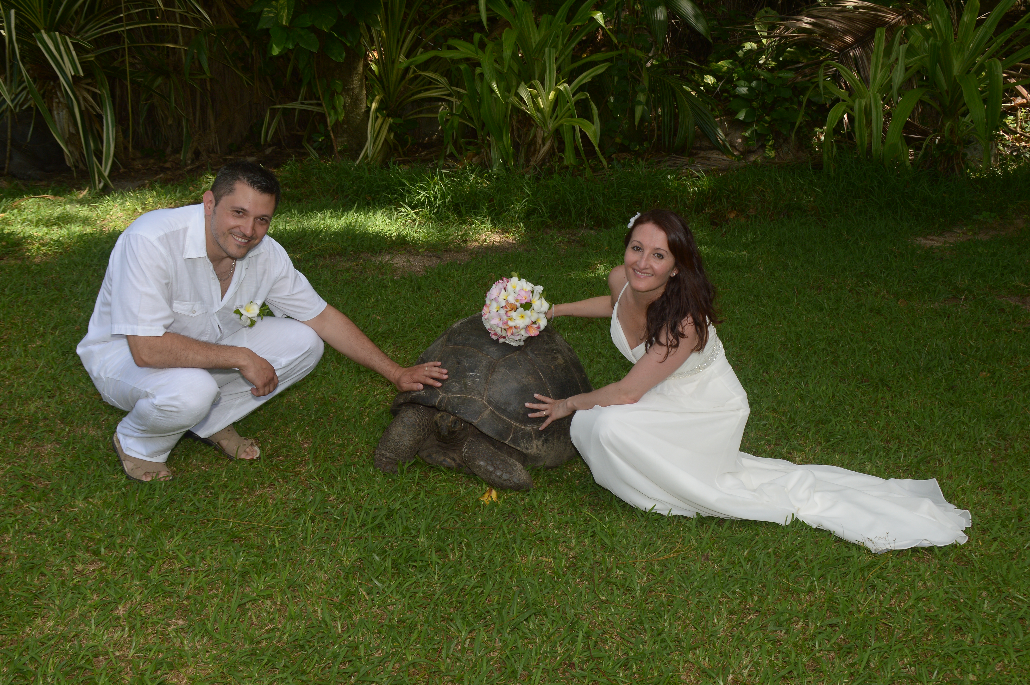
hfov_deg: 51.3
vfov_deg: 35.4
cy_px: 342
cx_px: 515
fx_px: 1072
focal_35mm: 38
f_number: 8
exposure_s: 1/200
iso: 200
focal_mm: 25
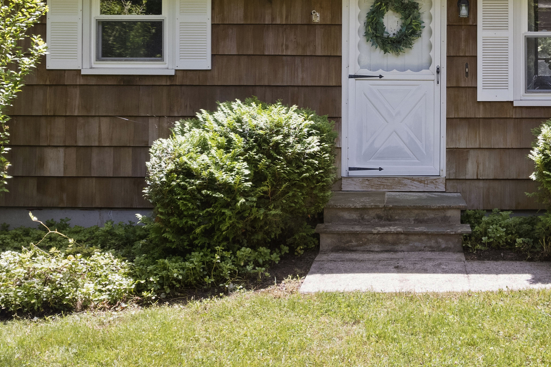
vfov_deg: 26.0
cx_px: 434
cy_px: 74
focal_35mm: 51
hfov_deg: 37.6
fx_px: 780
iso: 110
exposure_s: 1/40
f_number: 2.8
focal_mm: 8.38
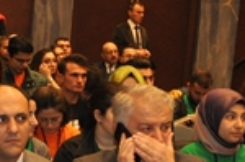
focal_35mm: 154
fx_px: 1045
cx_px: -93
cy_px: 184
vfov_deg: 8.8
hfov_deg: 12.8
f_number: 3.8
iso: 800
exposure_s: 1/60
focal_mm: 24
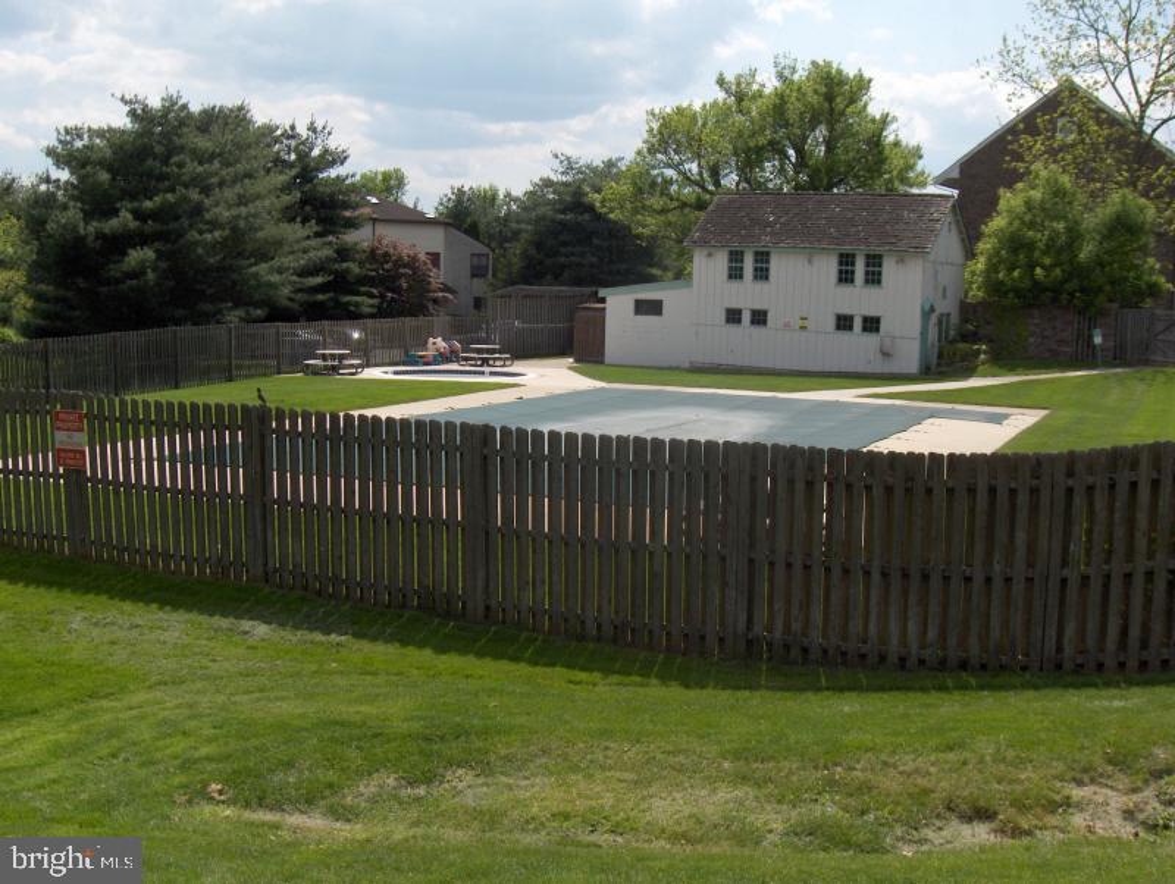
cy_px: 442
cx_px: 588
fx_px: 1325
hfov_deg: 47.8
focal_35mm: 39
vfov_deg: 36.9
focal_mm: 8
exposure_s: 1/649
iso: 50
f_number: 4.8
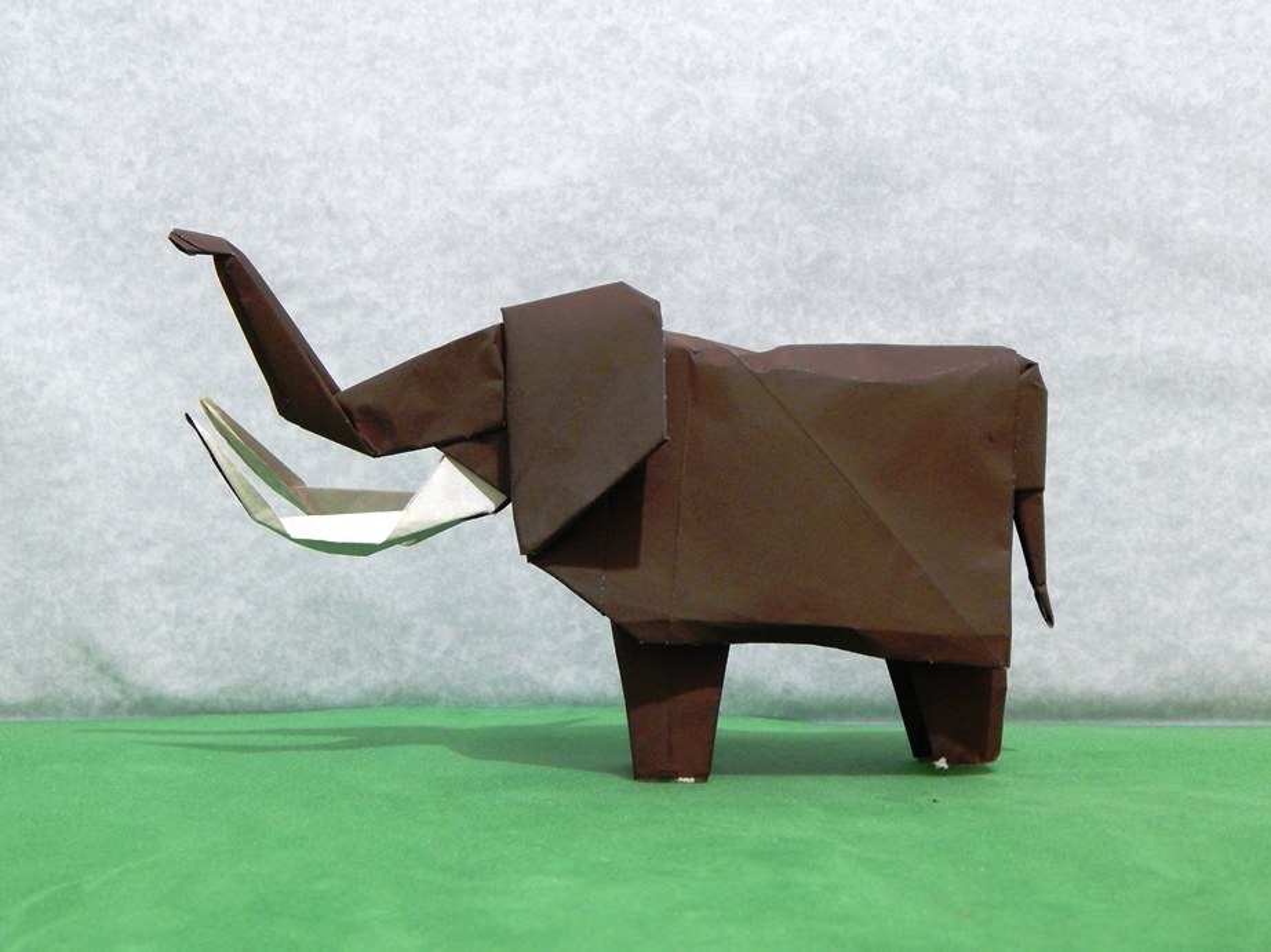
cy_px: 476
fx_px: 2533
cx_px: 636
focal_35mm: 69
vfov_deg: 21.3
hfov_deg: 28.2
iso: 640
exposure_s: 1/8
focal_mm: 12.3
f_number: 4.1
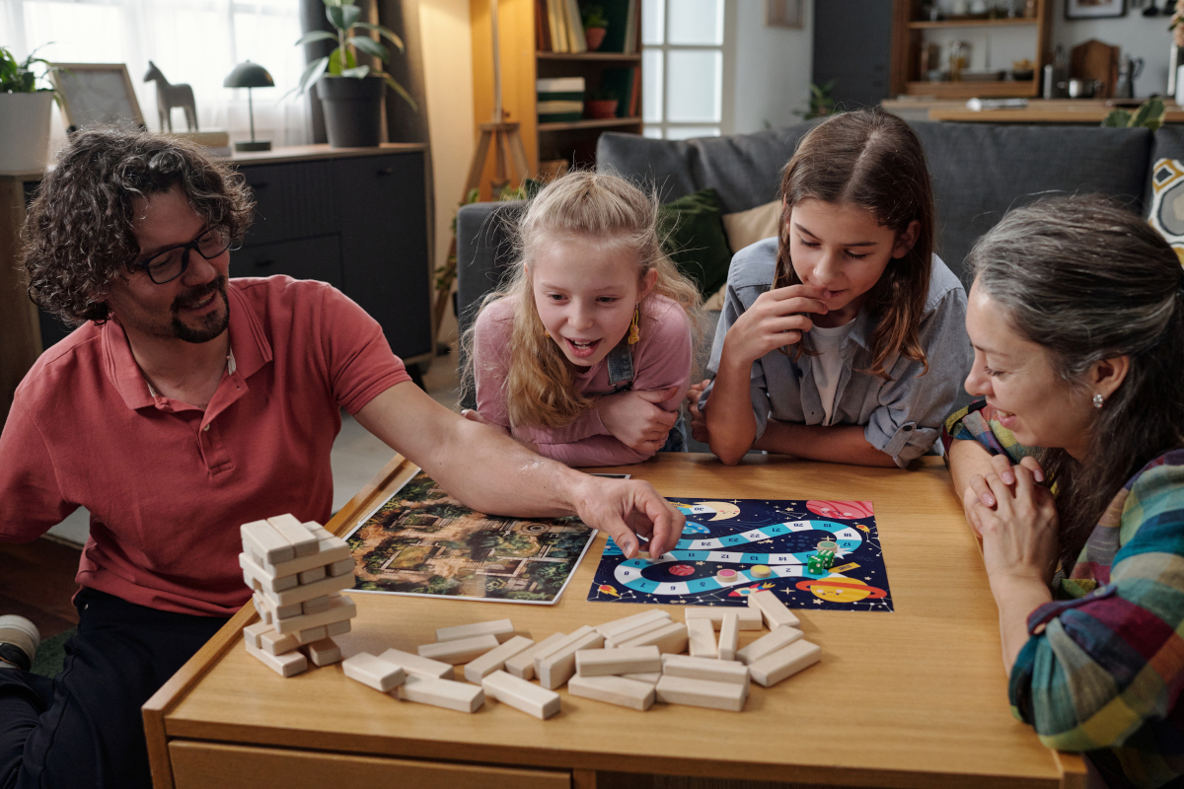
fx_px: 1151
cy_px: 394
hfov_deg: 54.4
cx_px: 592
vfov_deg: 37.9
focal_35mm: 35
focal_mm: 35
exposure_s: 1/200
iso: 1600
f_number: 3.5
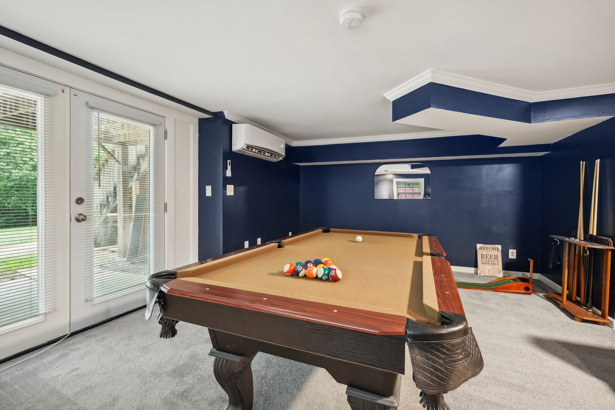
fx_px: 273
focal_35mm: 16
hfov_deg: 96.7
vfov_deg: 73.7
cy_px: 205
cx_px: 308
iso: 400
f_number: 8
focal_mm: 16
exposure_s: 1.6
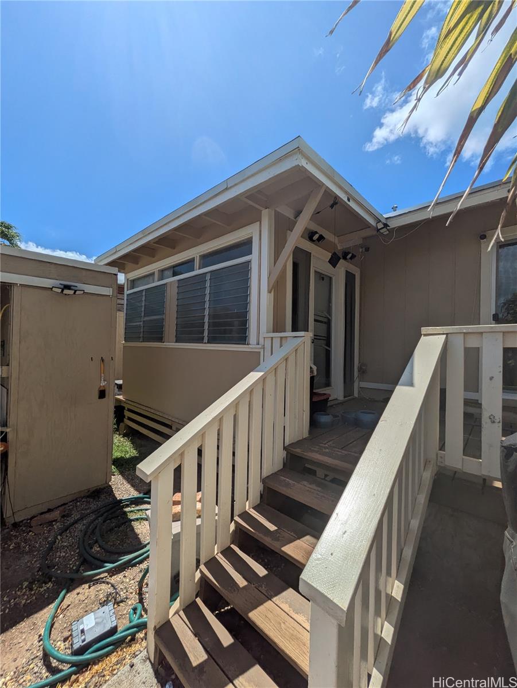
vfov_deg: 102.0
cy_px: 344
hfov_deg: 85.7
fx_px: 279
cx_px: 258
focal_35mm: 14
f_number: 2.2
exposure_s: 1/4367
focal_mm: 1.83
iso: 49
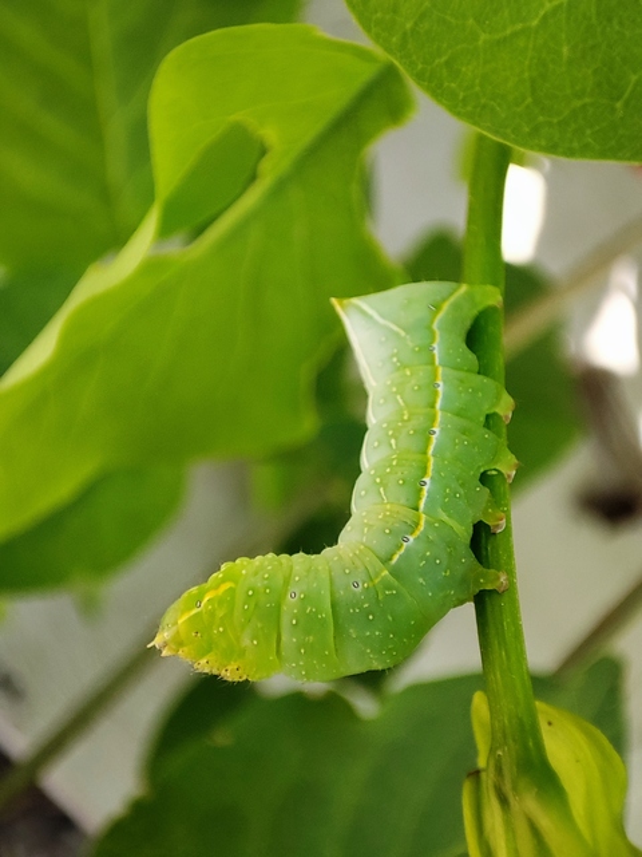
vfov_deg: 38.9
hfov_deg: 29.7
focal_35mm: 49
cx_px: 321
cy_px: 428
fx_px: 1212
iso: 50
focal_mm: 4.1
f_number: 2.4
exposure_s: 1/265
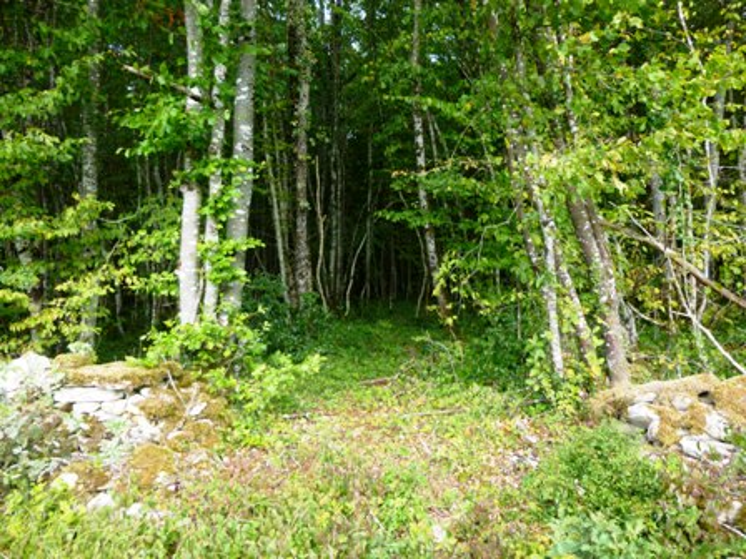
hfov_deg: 69.4
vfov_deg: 54.9
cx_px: 373
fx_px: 539
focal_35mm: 25
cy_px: 280
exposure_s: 1/80
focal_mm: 4.5
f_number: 3.1
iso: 100
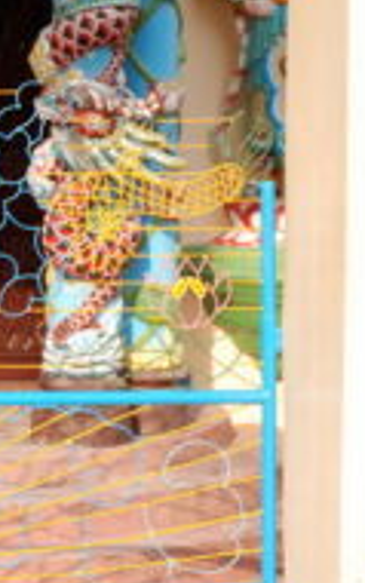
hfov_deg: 7.0
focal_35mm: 185
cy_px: 204
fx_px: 2940
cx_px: -196
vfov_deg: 11.3
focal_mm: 46
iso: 100
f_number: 5
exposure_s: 1/100
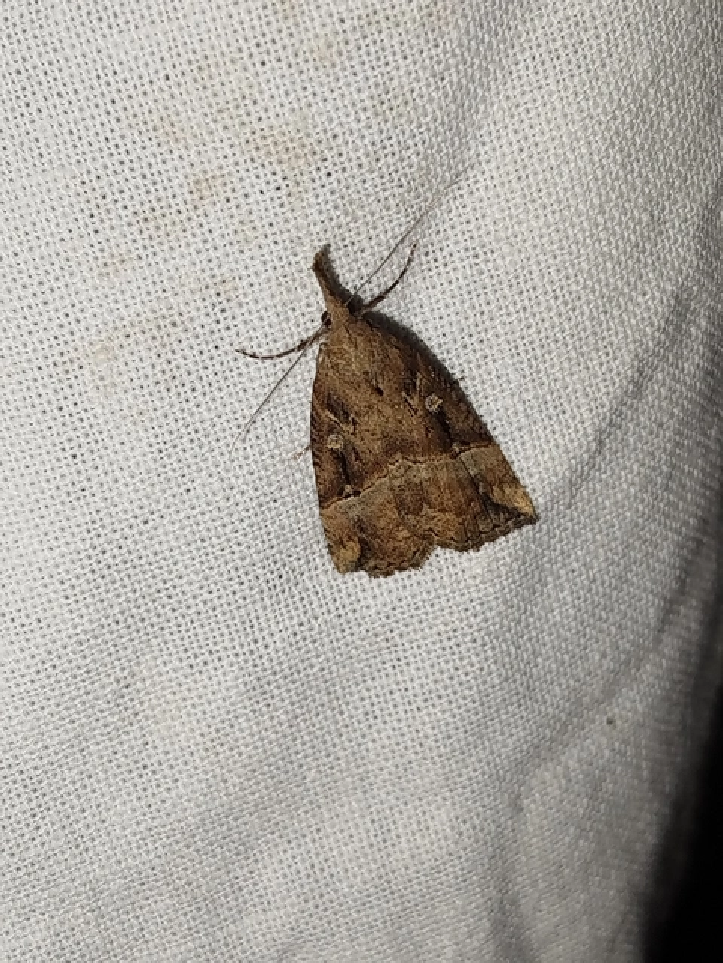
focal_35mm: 76
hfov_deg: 19.4
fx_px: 2116
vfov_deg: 25.7
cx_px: 362
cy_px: 482
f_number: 1.7
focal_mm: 5.31
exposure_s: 1/50
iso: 80
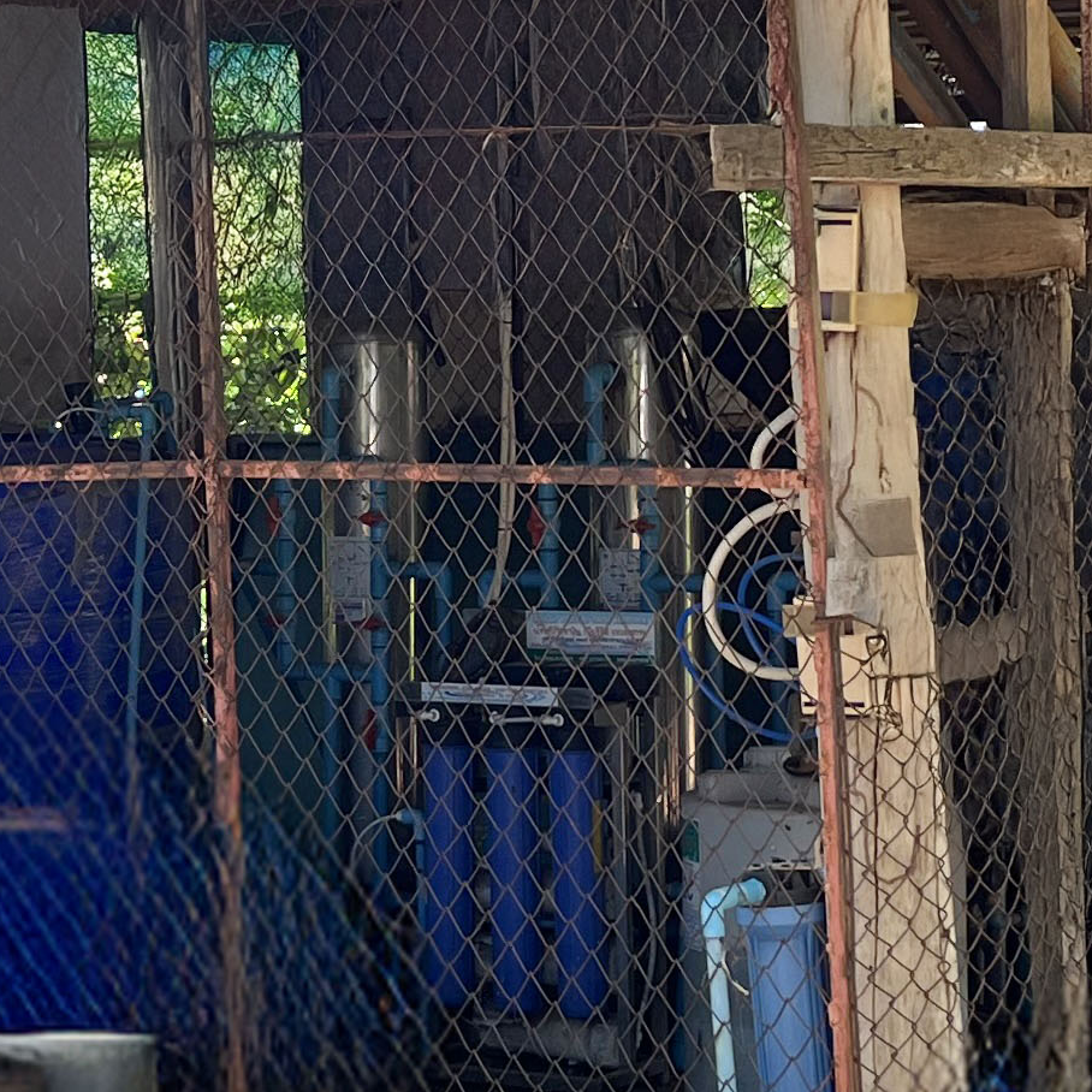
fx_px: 3640
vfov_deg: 17.0
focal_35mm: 102
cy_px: 334
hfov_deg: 17.0
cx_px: 445
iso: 50
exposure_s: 1/304
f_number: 1.6
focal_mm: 5.1
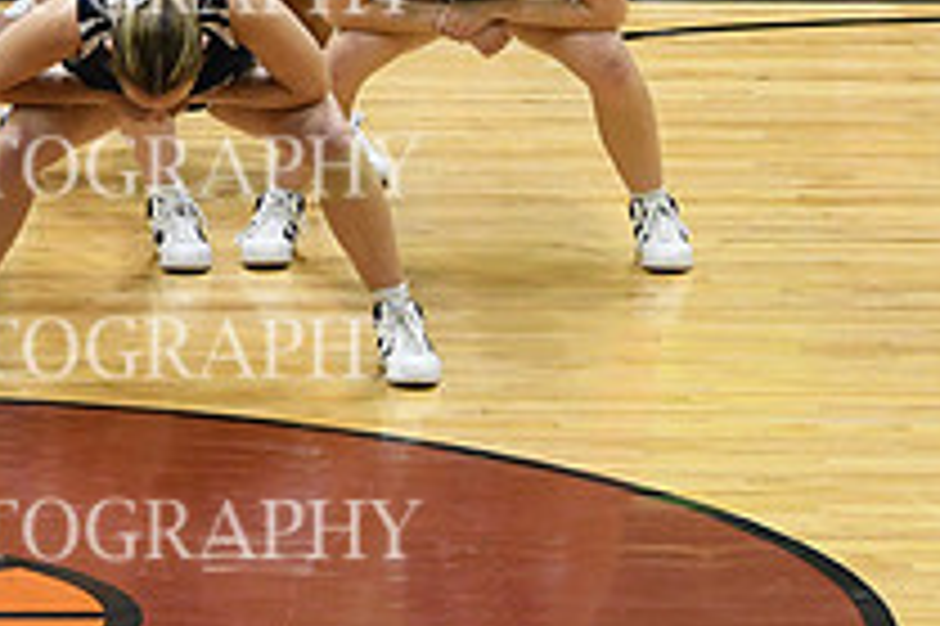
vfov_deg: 3.4
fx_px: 10645
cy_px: -106
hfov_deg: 5.0
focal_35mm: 408
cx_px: -229
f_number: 4
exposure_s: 1/250
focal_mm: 98
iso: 3200
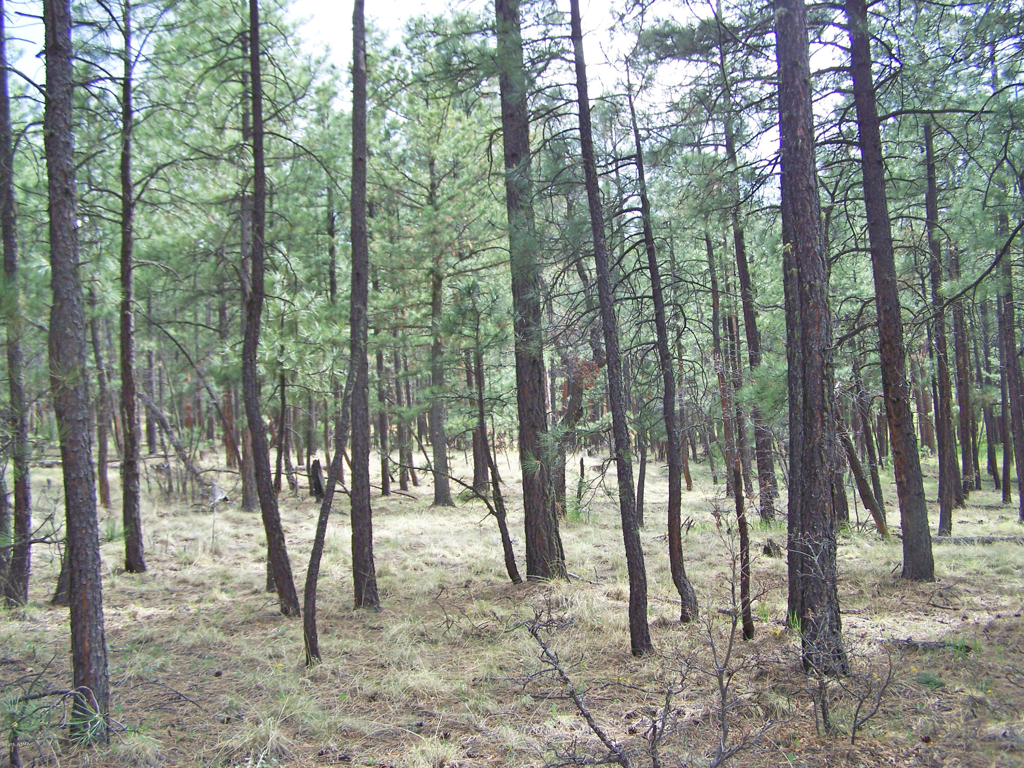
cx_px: 512
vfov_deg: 37.7
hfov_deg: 49.0
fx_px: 1124
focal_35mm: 38
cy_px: 384
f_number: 2.8
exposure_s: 1/125
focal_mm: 6.3
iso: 64
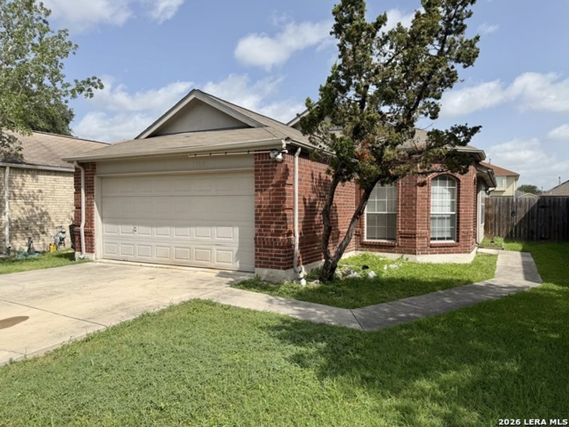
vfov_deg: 56.8
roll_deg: +1.3
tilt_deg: -3.2
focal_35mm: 24
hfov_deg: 71.6
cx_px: 284
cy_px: 214
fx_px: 394
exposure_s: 1/5714
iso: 80
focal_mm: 6.76
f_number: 1.78
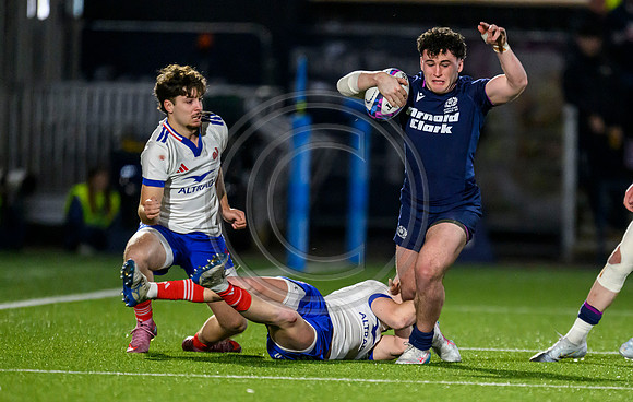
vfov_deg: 1.6
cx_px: 460
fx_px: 14347
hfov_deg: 2.5
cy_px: 300
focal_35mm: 828
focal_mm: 560
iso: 8000
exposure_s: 1/1000
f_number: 4
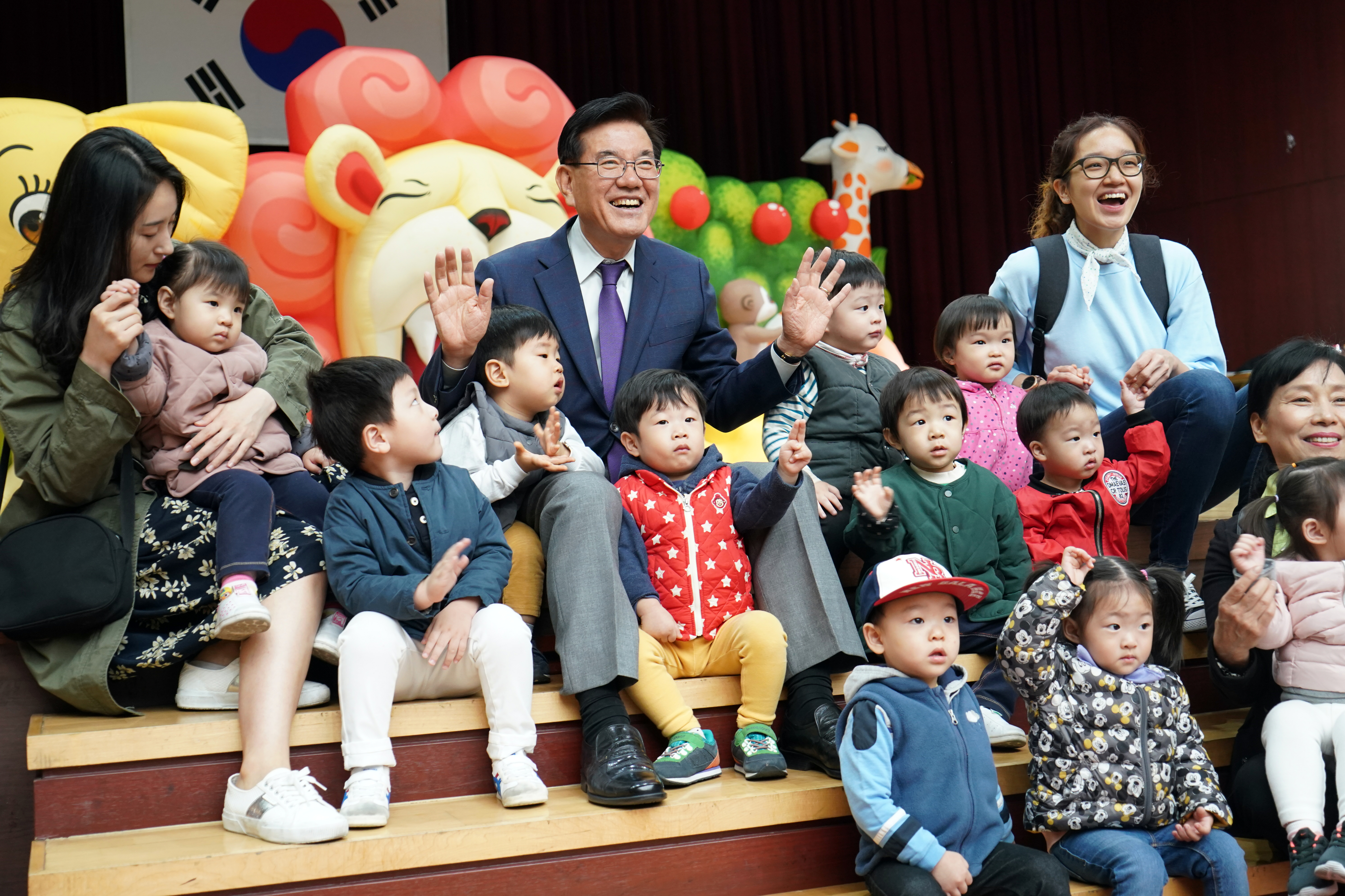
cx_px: 672
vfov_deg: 29.9
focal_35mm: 45
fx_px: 1681
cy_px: 448
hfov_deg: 43.6
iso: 2000
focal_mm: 45
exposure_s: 1/60
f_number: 4
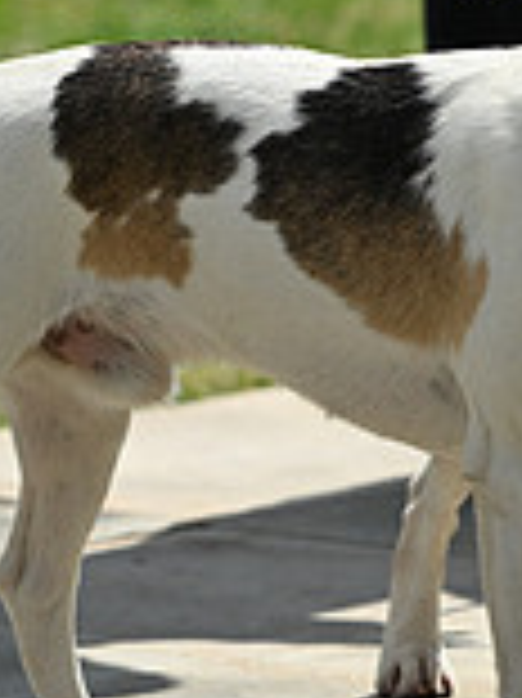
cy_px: 304
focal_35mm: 469
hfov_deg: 3.1
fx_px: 9443
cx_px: 1148
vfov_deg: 4.2
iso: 125
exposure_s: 1/1250
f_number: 4.5
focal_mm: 130
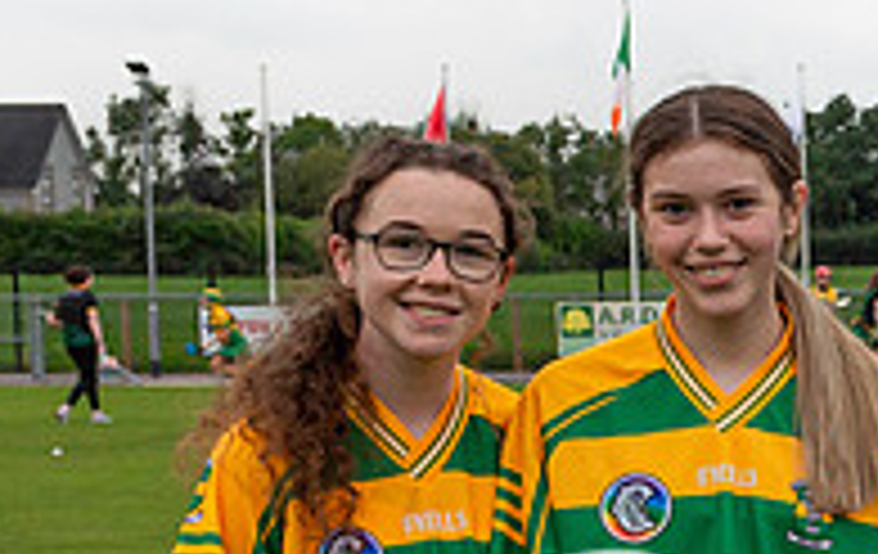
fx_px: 3551
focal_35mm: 148
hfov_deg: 12.5
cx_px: 1706
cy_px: 594
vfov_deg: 8.8
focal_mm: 28
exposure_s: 1/80
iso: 400
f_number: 4.5
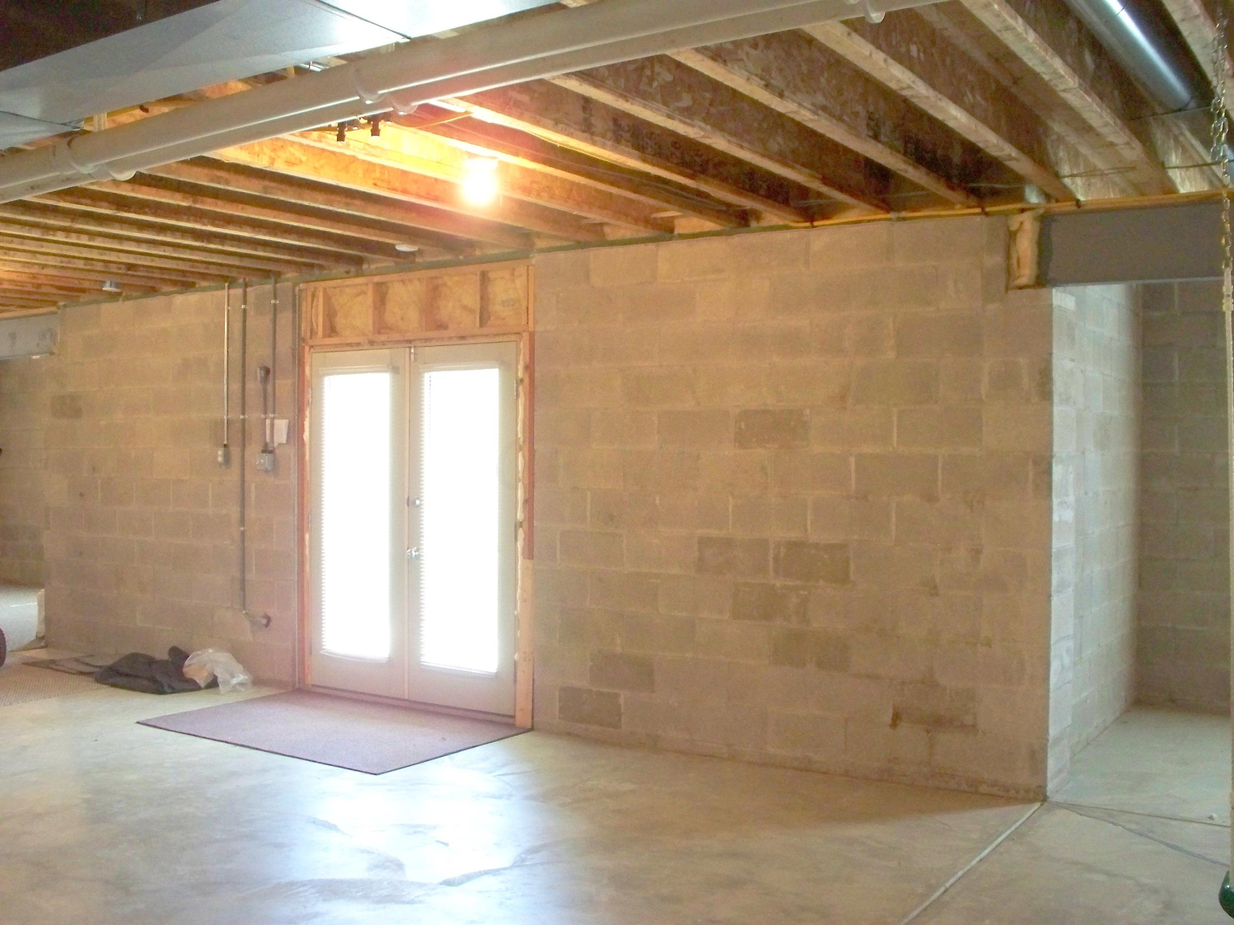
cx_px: 617
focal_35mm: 36
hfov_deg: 51.4
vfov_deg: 39.7
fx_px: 1283
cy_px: 462
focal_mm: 7.54
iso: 800
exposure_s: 1/60
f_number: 2.8
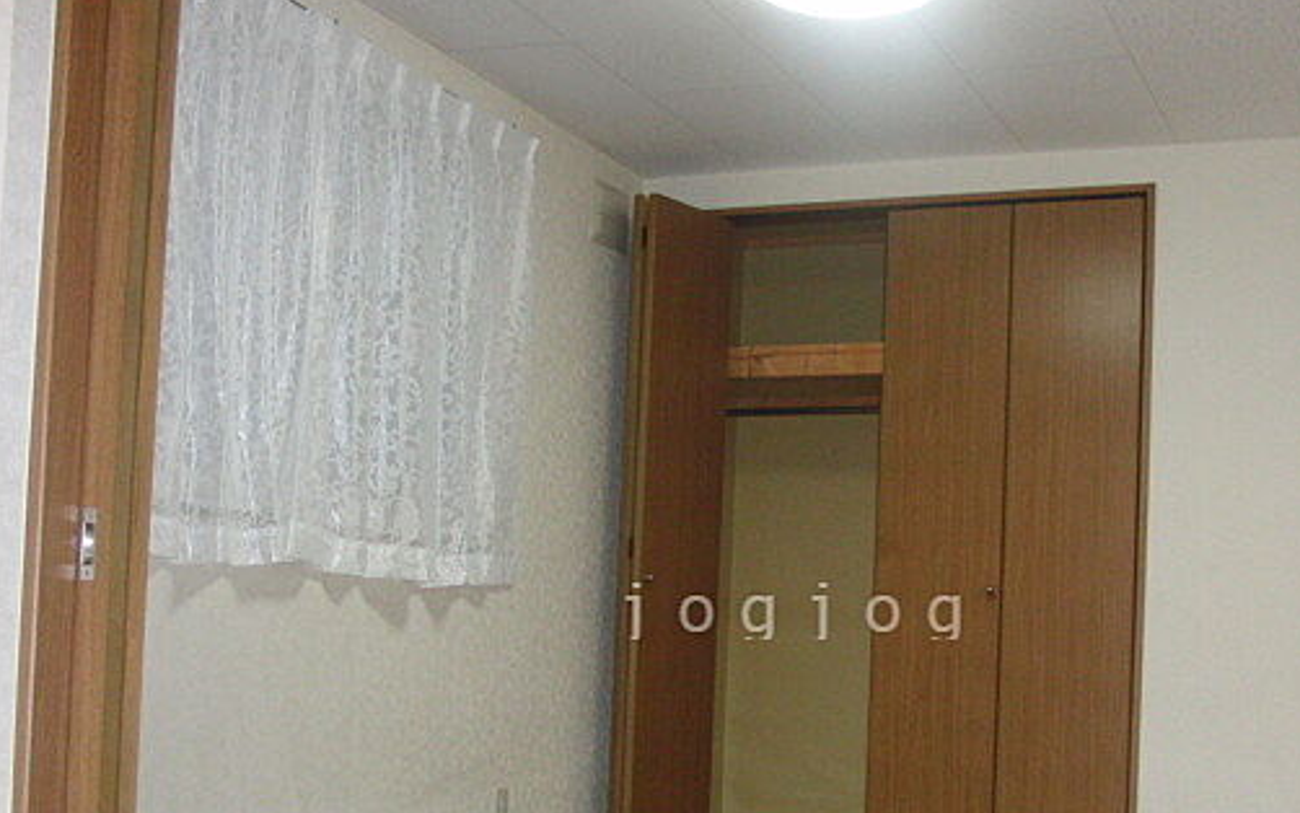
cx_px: 798
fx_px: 1772
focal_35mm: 50
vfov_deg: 25.5
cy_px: 608
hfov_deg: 40.1
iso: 400
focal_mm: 6.42
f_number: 3.6
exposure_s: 1/60
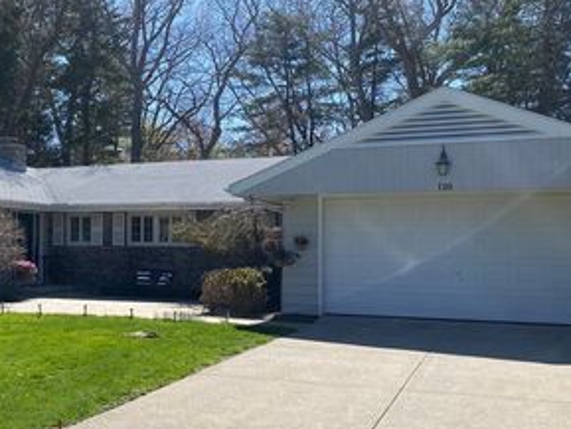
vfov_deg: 32.2
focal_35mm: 45
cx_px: 160
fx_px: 743
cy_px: 228
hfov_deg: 41.1
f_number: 1.8
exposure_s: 1/2410
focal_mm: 4.25
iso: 32
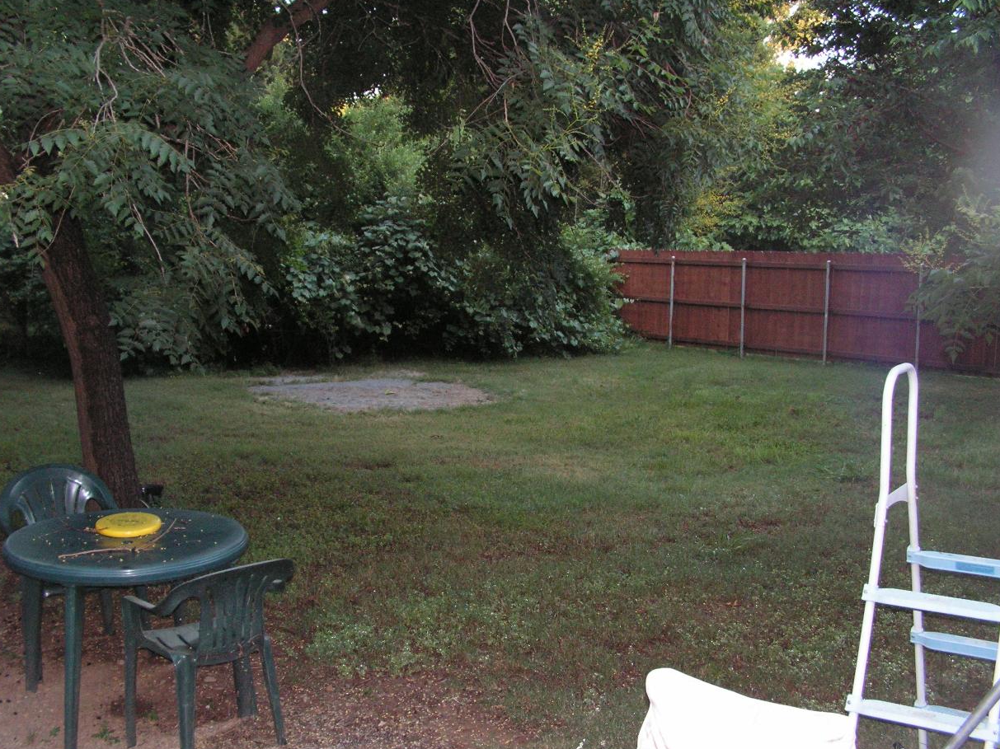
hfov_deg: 49.0
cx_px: 491
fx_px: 1097
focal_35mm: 38
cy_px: 376
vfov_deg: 37.7
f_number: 3.2
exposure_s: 1/40
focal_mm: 6
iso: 160
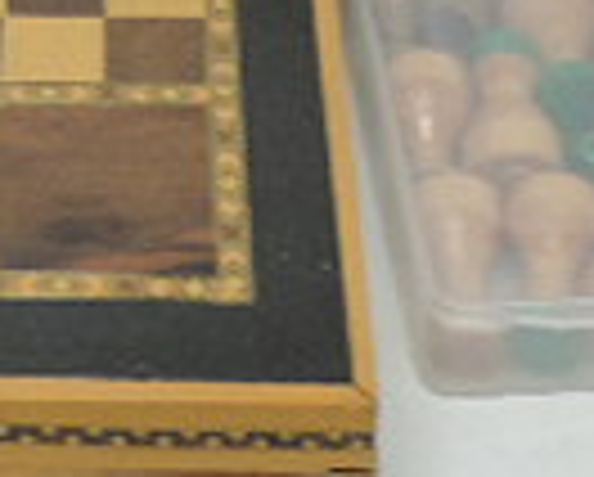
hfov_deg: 13.4
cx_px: 36
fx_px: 2500
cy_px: -414
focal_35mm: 142
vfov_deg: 10.2
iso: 400
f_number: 3.1
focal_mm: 5.3
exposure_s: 1/20
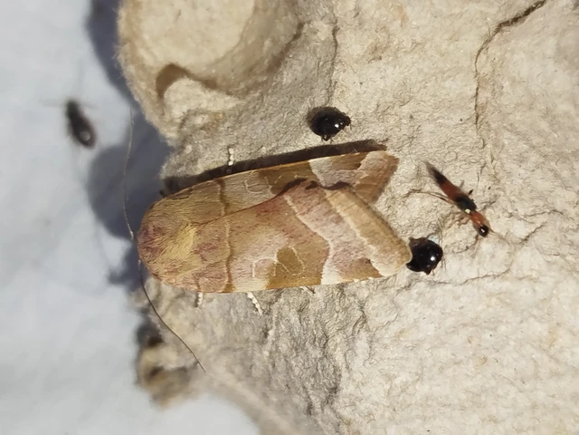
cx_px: 290
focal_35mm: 62
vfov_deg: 23.7
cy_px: 218
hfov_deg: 31.2
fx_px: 1037
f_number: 1.7
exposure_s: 1/50
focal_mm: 5.31
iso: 80
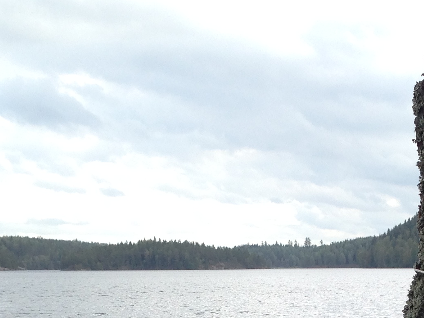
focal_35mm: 104
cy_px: 447
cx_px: 370
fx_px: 1274
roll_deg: +0.0
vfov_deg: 13.6
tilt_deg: -8.0
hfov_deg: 18.6
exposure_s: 1/398
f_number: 2.4
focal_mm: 4.12
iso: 50
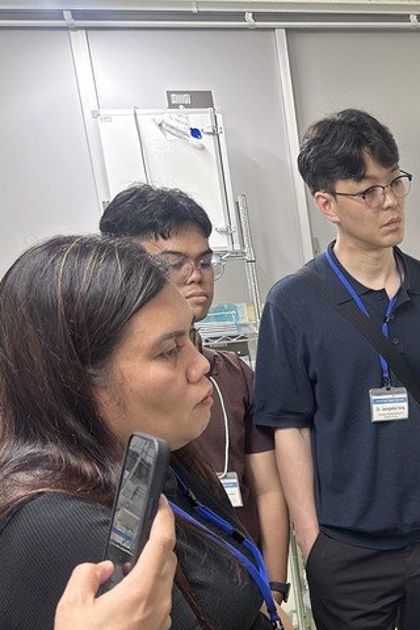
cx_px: 554
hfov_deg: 23.0
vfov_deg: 37.3
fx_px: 910
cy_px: 470
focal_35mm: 52
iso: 160
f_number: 1.78
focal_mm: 6.86
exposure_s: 1/60
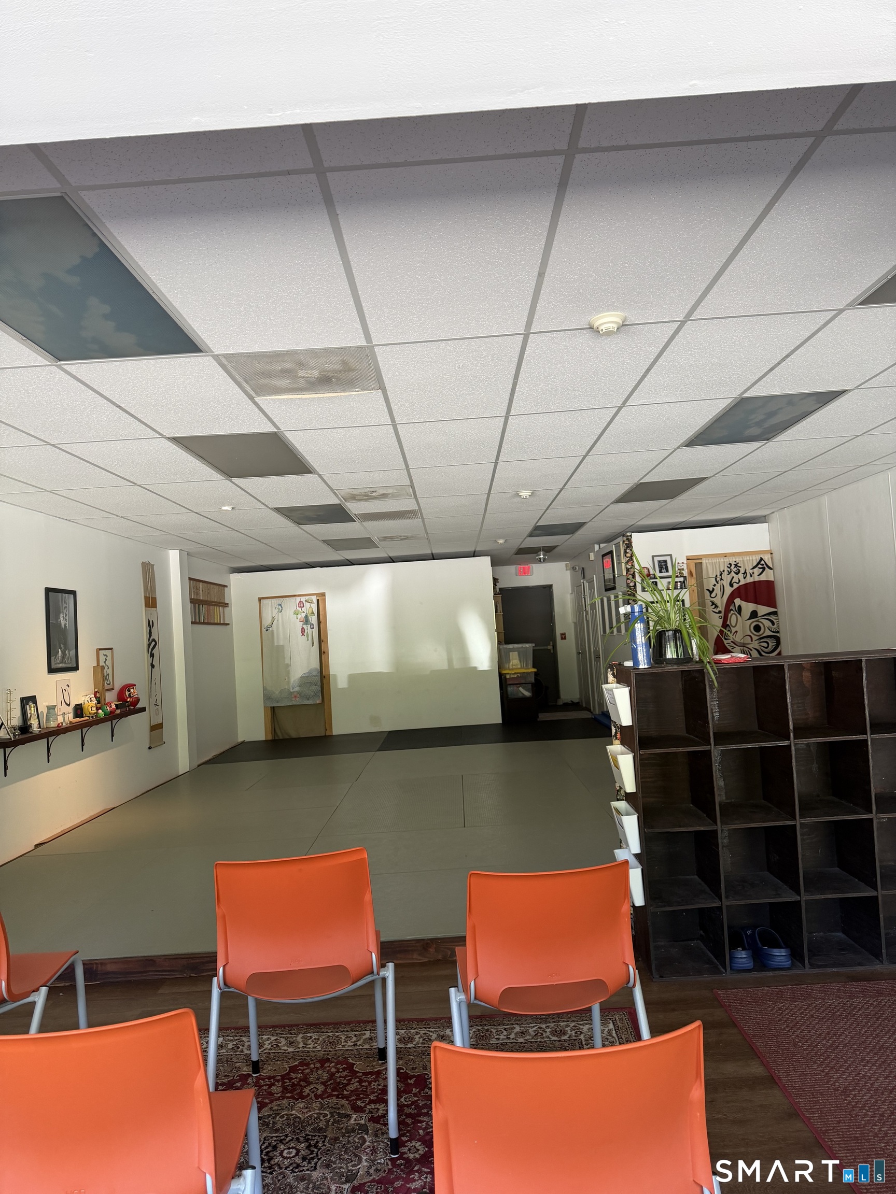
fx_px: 828
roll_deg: +4.3
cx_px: 448
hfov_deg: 56.8
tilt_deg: +3.5
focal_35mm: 24
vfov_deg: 71.6
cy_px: 597
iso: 200
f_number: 1.78
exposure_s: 1/121
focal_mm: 6.76
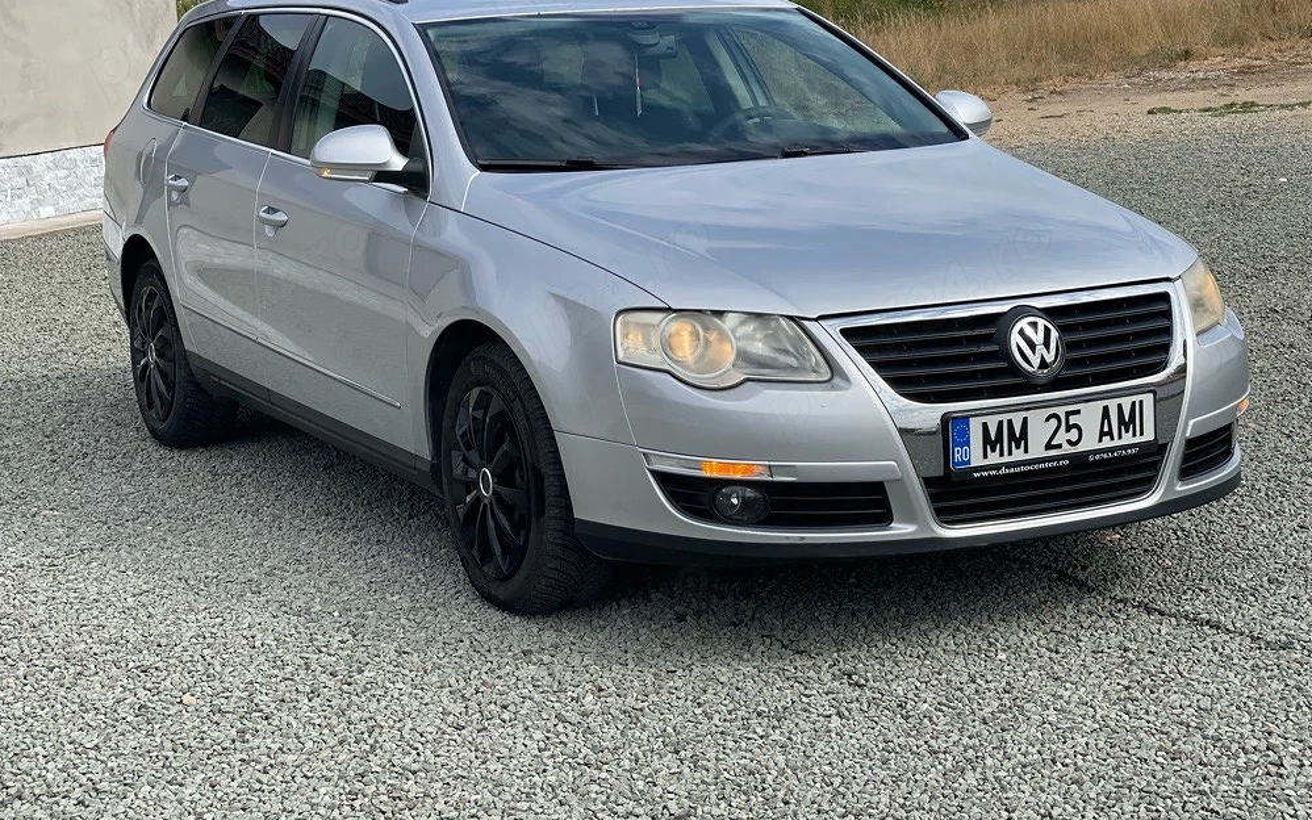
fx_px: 2432
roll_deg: +3.6
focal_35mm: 68
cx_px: 656
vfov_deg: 19.1
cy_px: 335
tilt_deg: -7.8
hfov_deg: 30.2
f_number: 2.2
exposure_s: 1/1233
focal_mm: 7.5
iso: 32
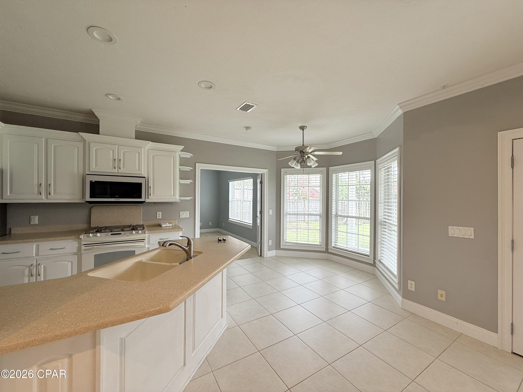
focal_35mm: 14
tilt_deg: +0.9
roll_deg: -0.8
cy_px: 196
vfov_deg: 85.7
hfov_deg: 102.1
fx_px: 212
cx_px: 262
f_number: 2.2
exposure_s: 1/126
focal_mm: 2.22
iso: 50
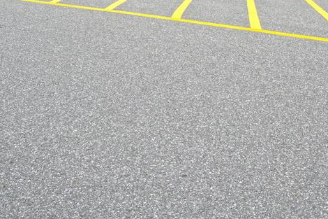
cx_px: 218
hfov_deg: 39.9
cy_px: -67
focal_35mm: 49
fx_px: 446
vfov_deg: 24.1
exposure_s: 1/200
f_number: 8
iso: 100
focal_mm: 16
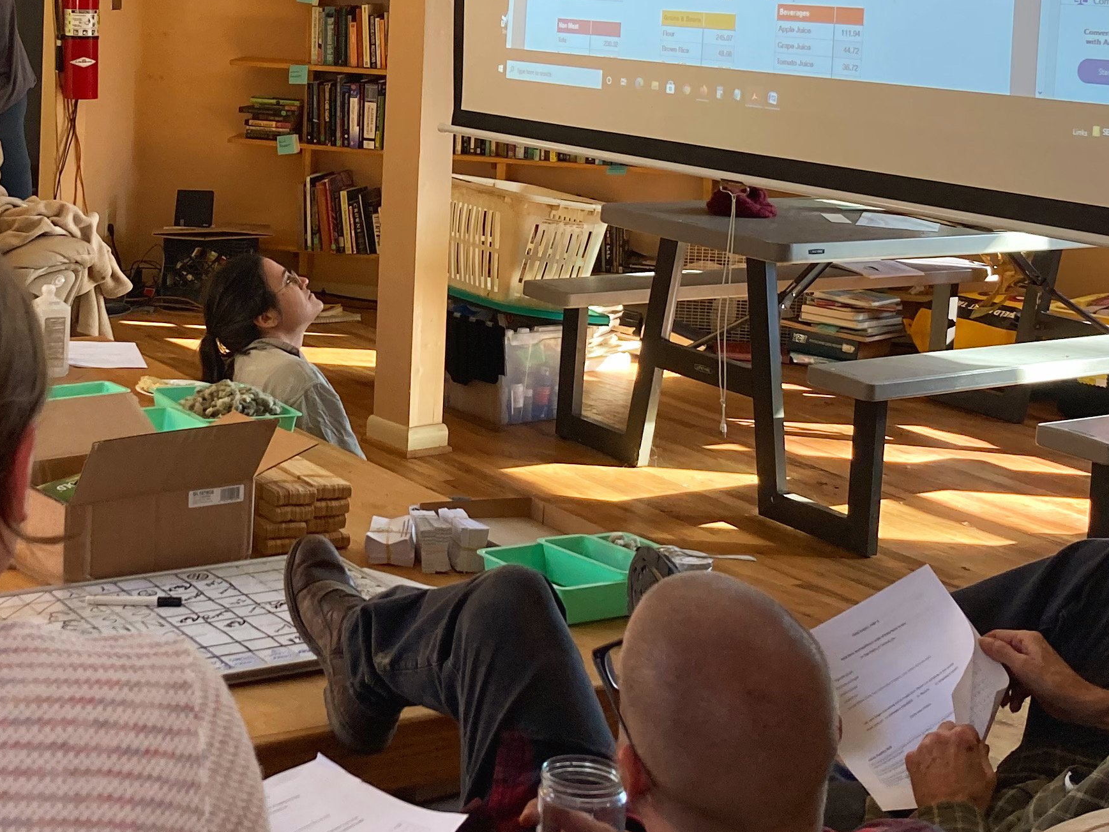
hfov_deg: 29.6
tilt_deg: -4.8
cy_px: 155
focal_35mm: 65
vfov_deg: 22.3
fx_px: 2083
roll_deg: -2.3
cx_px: 361
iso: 64
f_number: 1.8
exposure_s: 1/120
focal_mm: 3.99
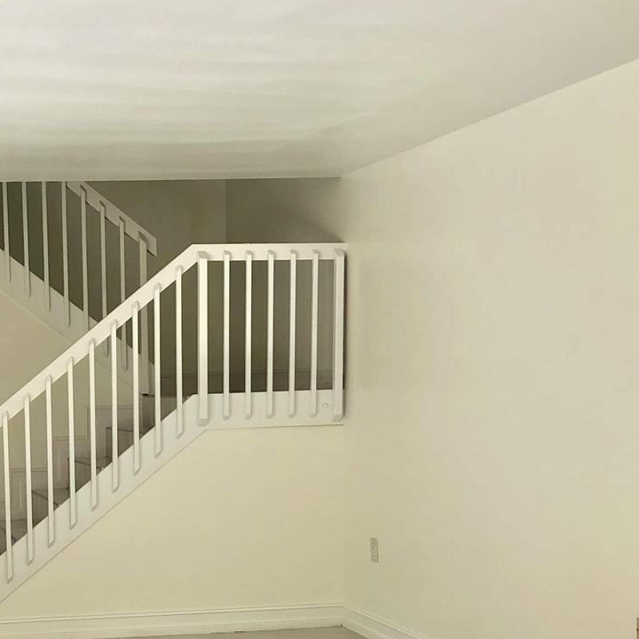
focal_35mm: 55
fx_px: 1149
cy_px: 509
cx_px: -20
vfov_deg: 30.4
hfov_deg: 28.8
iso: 20
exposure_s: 1/122
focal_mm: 3.99
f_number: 1.8
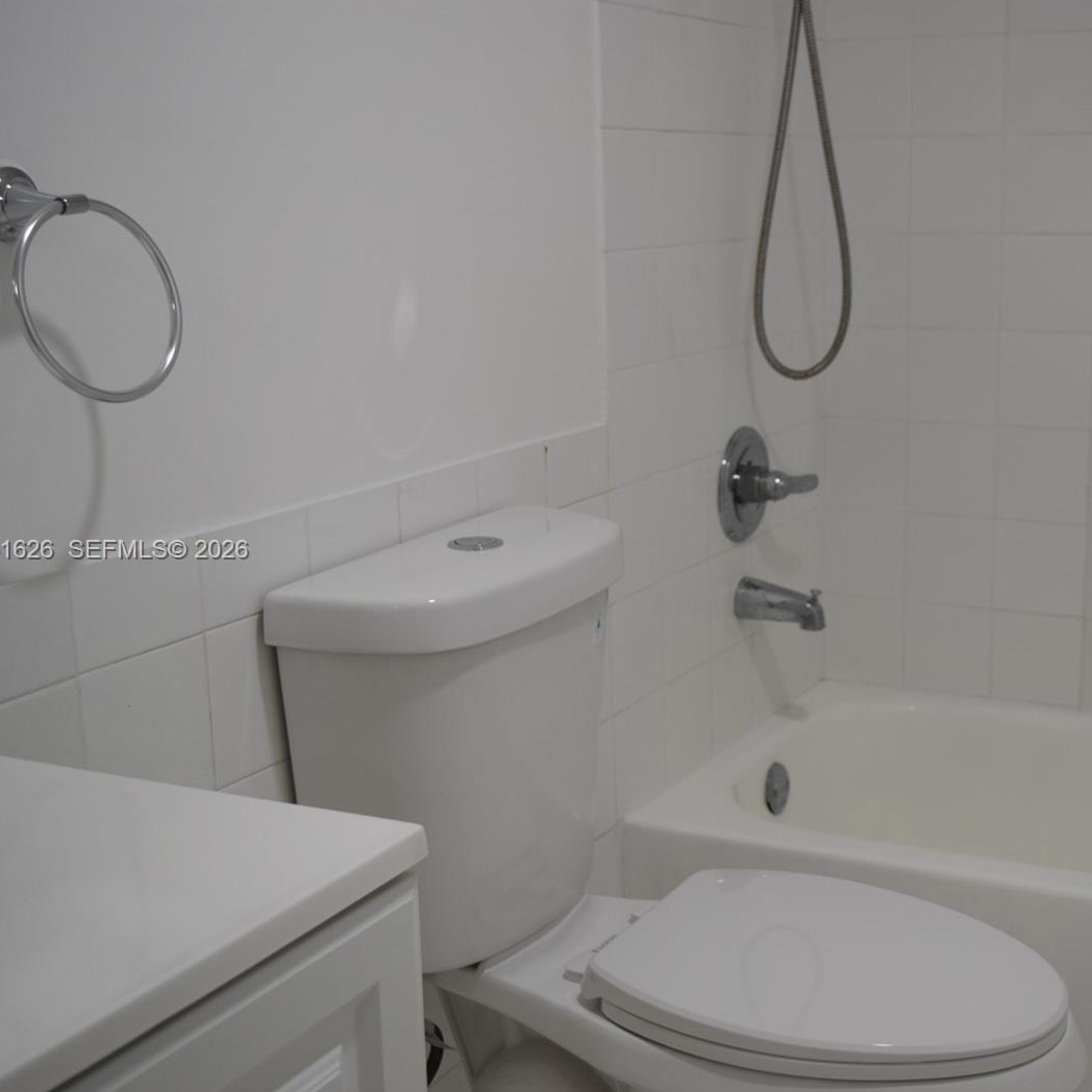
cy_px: 551
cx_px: 758
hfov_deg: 34.5
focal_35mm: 49
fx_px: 1736
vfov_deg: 34.9
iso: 400
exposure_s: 1/100
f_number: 5
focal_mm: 25
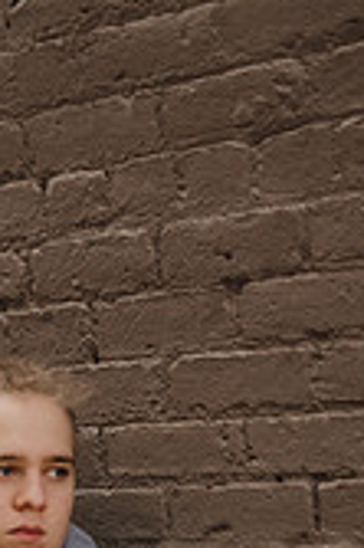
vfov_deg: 14.6
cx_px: 89
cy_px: 715
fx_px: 2052
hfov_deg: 10.1
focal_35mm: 135
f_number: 1.6
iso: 125
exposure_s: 1/640
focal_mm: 50
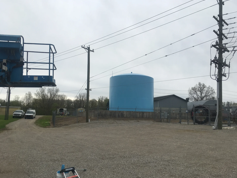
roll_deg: +0.0
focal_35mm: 30
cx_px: 122
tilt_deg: +7.1
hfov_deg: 60.0
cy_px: 90
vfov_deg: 46.8
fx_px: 205
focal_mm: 4.15
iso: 25
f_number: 2.2
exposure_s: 1/2198
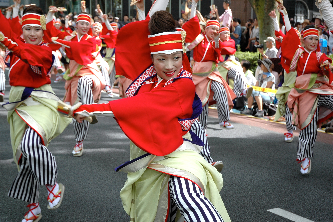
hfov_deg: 33.4
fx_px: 555
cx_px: 166
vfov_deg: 22.6
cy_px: 111
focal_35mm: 60
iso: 250
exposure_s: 1/320
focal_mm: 40
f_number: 4.5
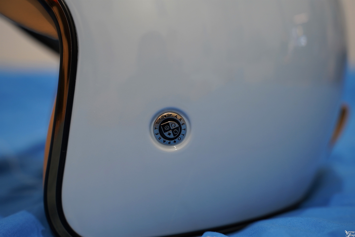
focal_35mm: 49
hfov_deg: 40.3
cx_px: 178
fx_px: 483
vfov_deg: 27.5
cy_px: 118
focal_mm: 49
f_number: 3.5
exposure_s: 1/20
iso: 800
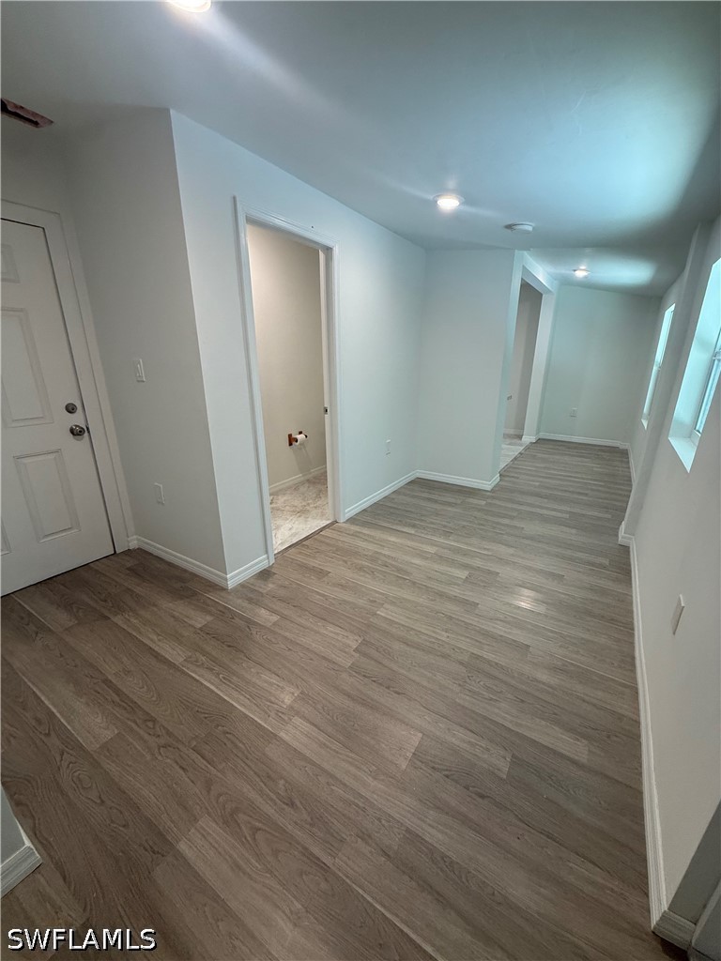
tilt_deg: -18.0
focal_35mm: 14
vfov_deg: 102.1
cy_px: 480
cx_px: 360
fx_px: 389
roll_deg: -1.1
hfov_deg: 85.7
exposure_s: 1/120
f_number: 2.2
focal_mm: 2.22
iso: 200
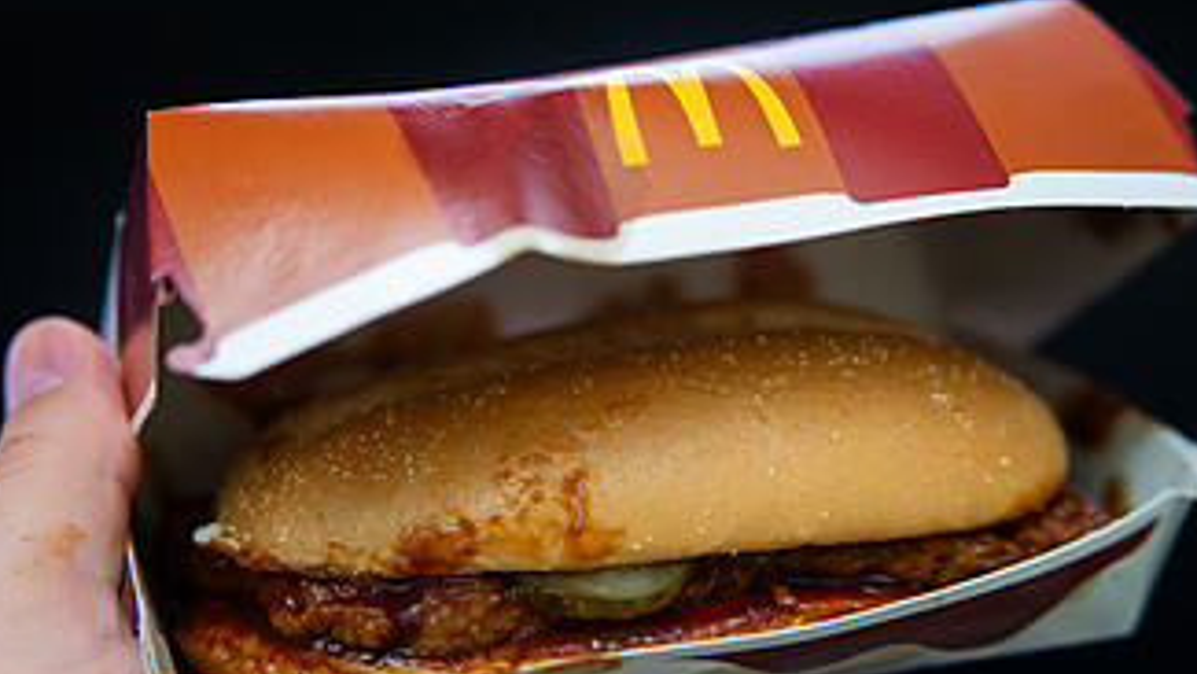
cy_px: 379
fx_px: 1873
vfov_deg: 20.4
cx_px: 622
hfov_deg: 35.4
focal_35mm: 59
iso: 2000
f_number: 1.7
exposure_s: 1/125
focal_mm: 25
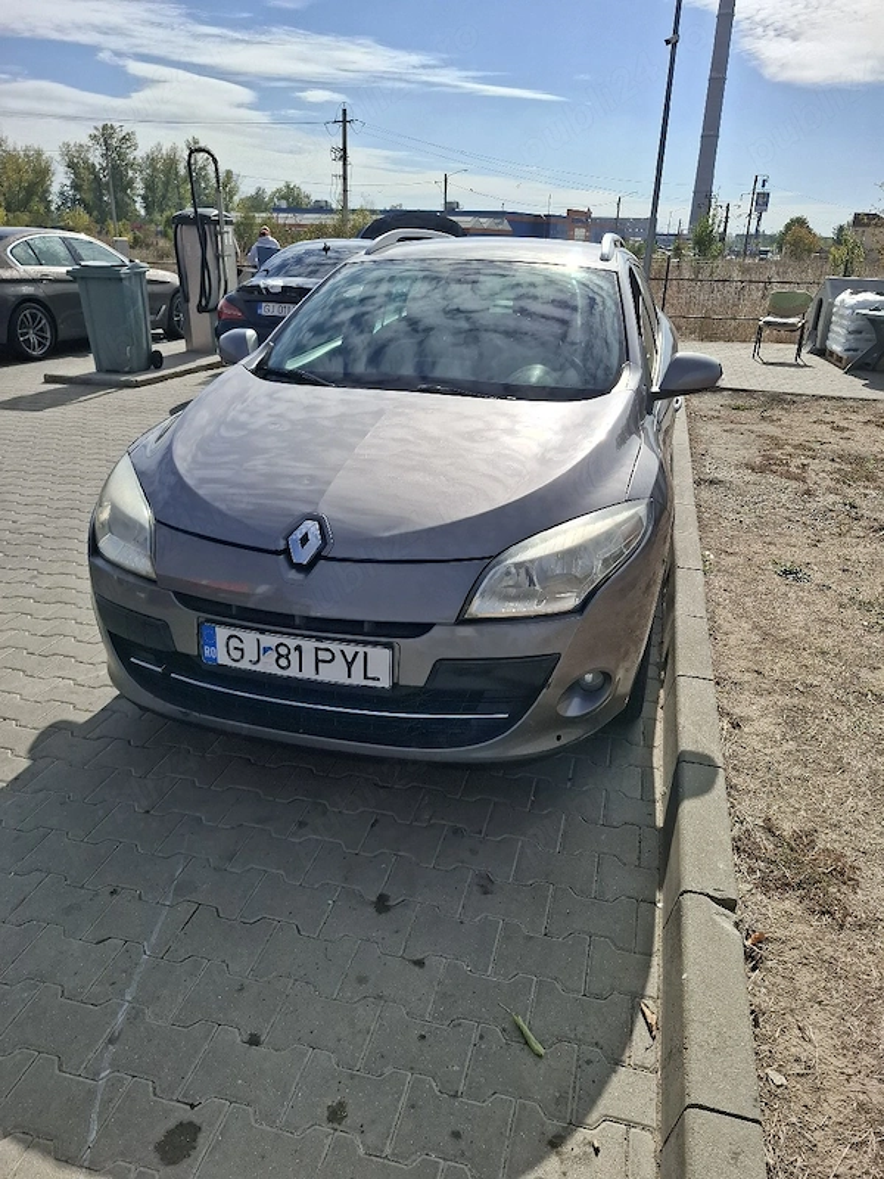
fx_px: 783
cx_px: 442
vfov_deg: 73.9
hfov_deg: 58.9
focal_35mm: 23
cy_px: 590
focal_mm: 5.54
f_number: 1.8
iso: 50
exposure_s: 1/5000
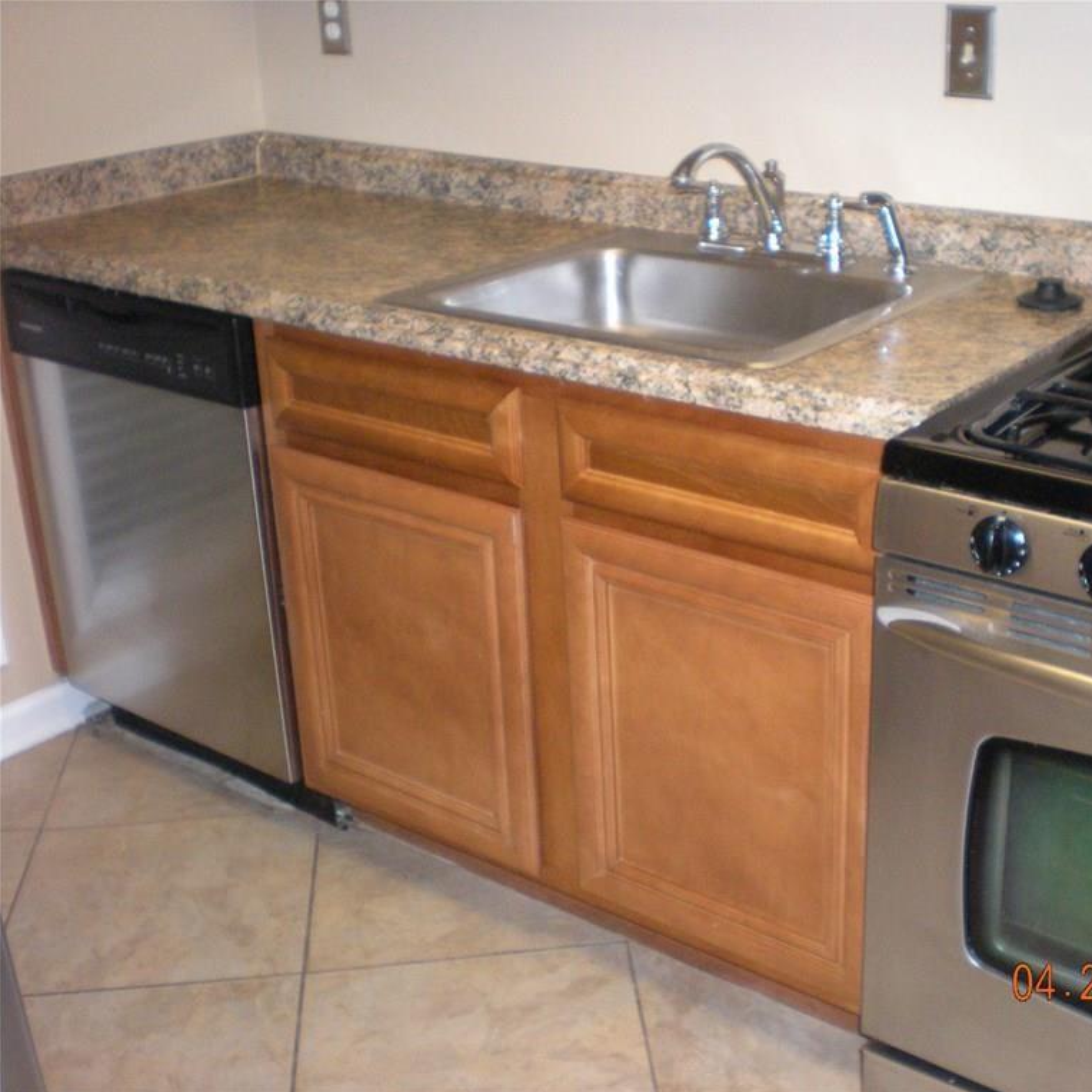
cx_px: 730
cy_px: 547
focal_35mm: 45
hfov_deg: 37.1
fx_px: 1606
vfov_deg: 37.6
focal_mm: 6.3
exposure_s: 1/60
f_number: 3.1
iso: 367
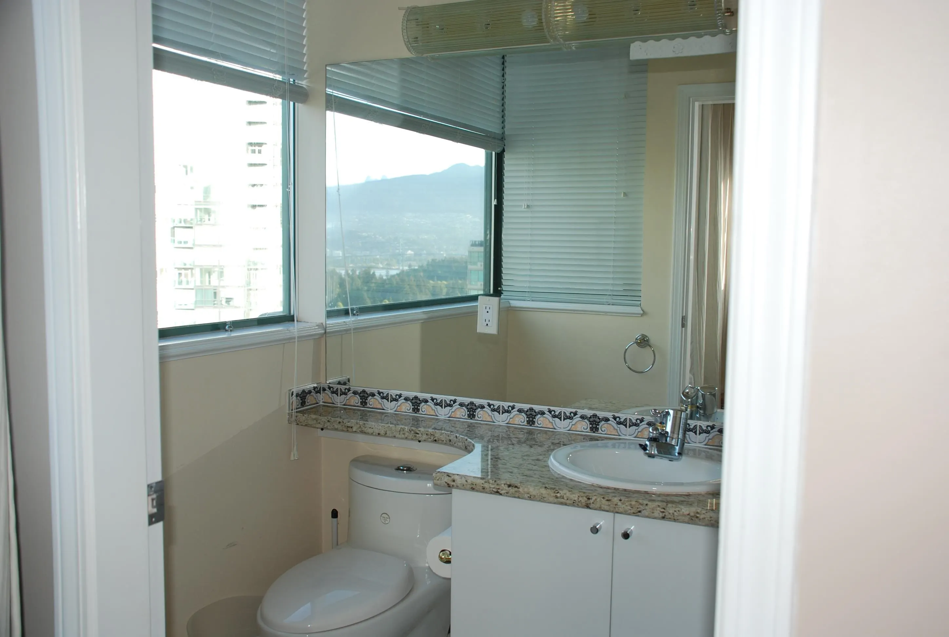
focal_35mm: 33
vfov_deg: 40.1
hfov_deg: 57.1
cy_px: 318
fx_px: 872
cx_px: 474
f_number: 3.8
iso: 160
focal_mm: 22
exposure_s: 1/125
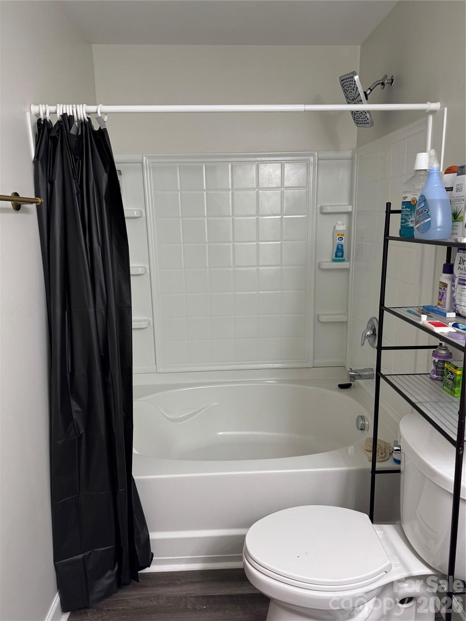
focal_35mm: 24
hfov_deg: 56.8
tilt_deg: -11.9
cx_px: 233
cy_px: 310
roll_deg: +2.0
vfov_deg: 71.6
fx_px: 431
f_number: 1.78
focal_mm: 6.76
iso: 200
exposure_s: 1/120
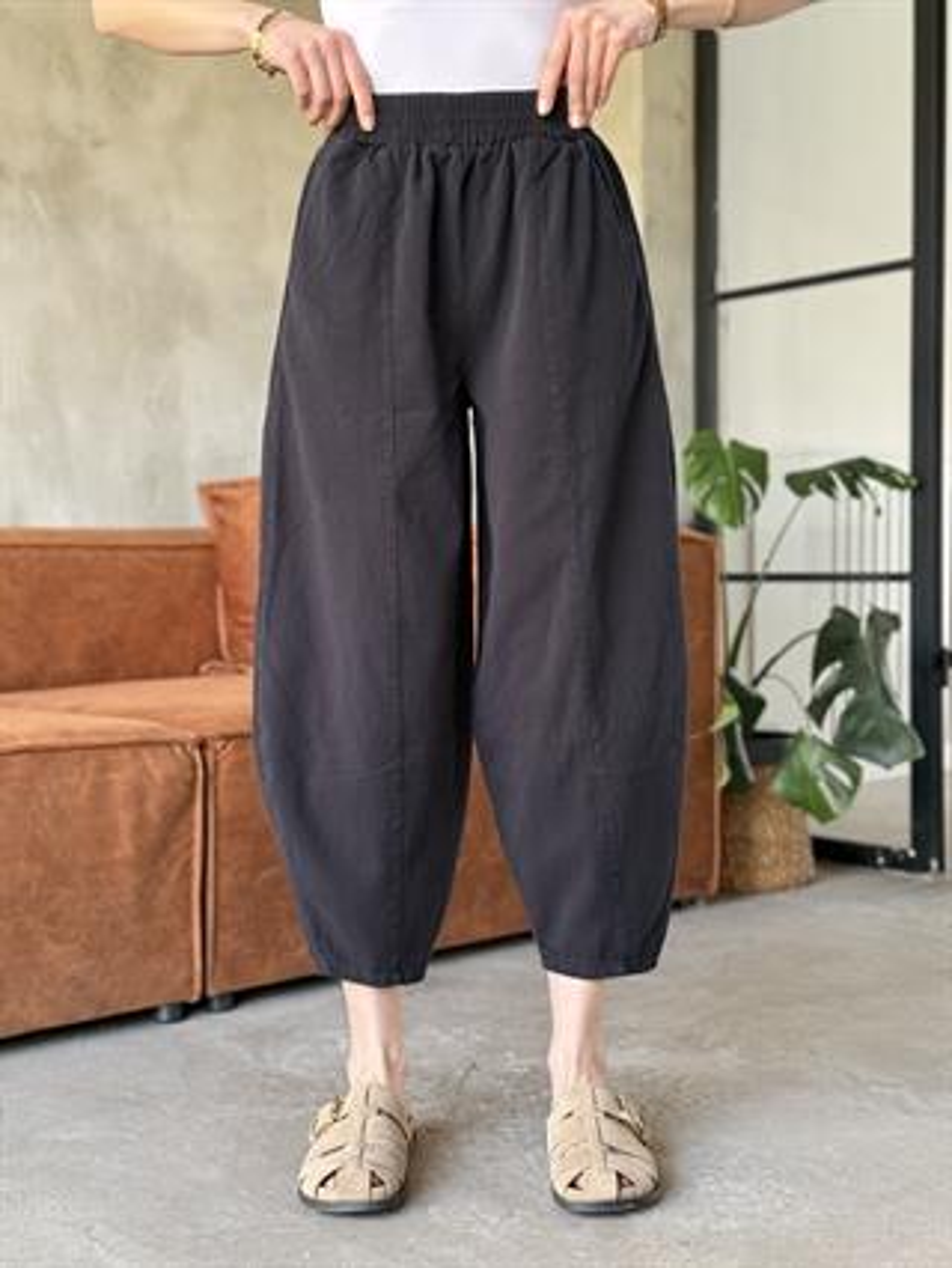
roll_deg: +0.5
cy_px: 634
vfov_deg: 39.6
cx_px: 476
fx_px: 1758
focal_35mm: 48
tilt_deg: -2.2
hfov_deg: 30.3
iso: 250
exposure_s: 1/40
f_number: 1.78
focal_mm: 6.76
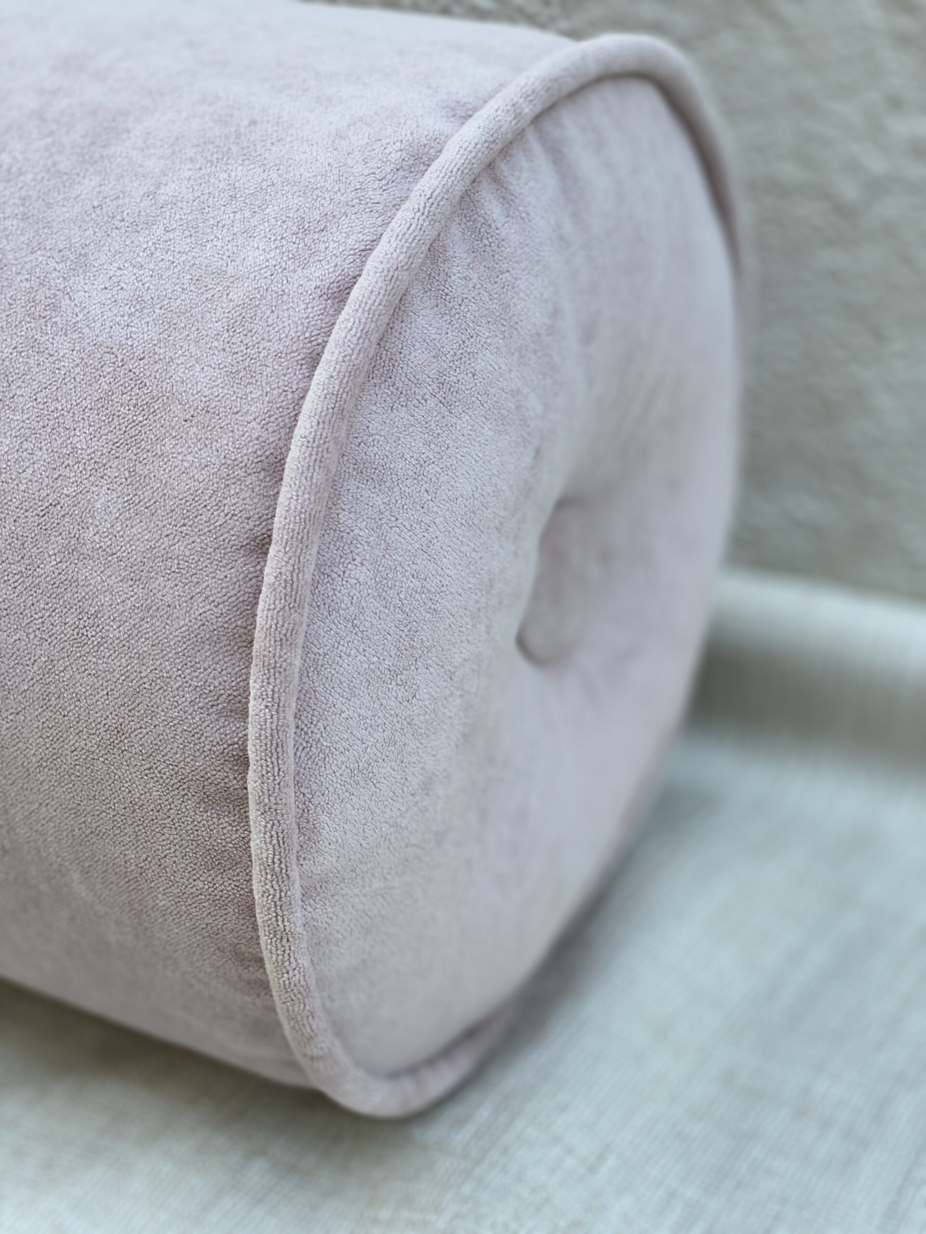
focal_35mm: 52
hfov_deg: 28.0
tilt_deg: -25.8
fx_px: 1855
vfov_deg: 36.8
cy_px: 617
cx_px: 463
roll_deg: -1.1
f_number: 2
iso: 64
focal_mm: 6
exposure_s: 1/122
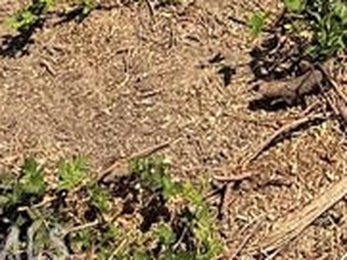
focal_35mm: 79
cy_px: -463
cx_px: 408
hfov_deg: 22.8
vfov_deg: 12.1
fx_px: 792
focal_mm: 2.22
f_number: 2.2
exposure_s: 1/1848
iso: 50
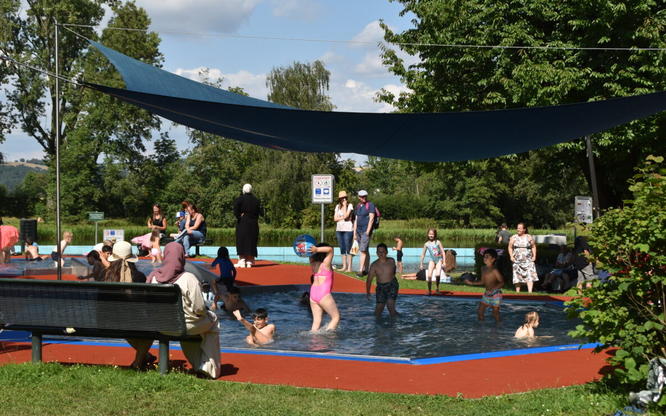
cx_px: 332
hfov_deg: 31.5
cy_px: 220
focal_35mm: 65
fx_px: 1180
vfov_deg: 20.0
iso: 400
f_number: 8
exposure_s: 1/1000
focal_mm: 42
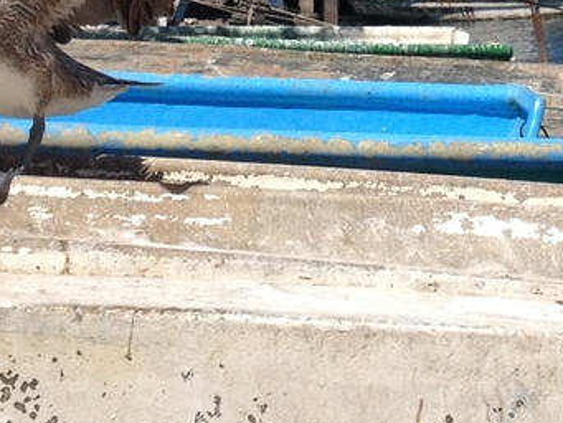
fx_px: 2668
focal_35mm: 164
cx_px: 593
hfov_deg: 11.9
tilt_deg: +0.0
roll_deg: +2.7
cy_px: -215
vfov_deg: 8.8
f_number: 2.4
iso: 50
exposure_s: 1/3067
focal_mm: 4.28
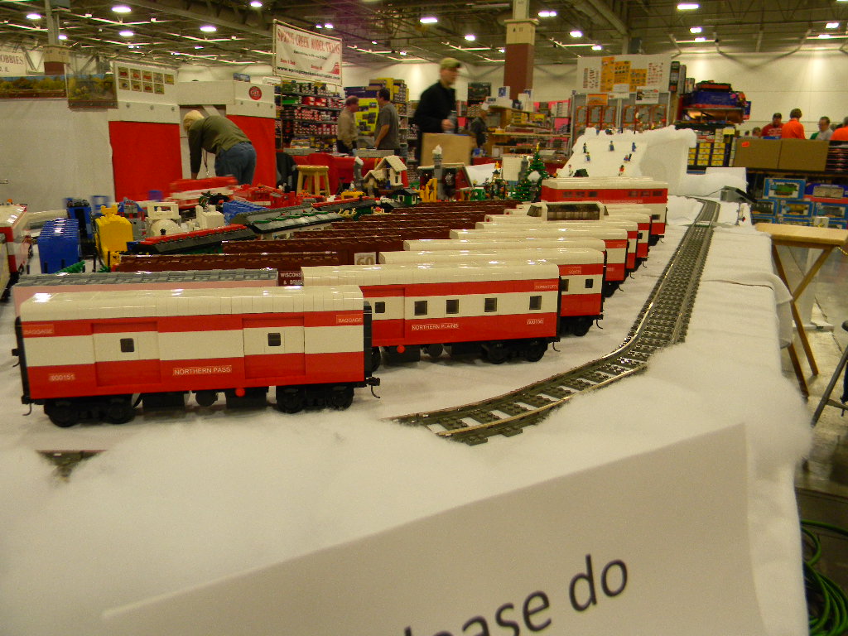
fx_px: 686
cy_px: 318
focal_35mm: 28
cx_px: 424
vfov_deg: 49.7
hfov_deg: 63.4
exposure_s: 1/30
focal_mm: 5
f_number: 3.5
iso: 205
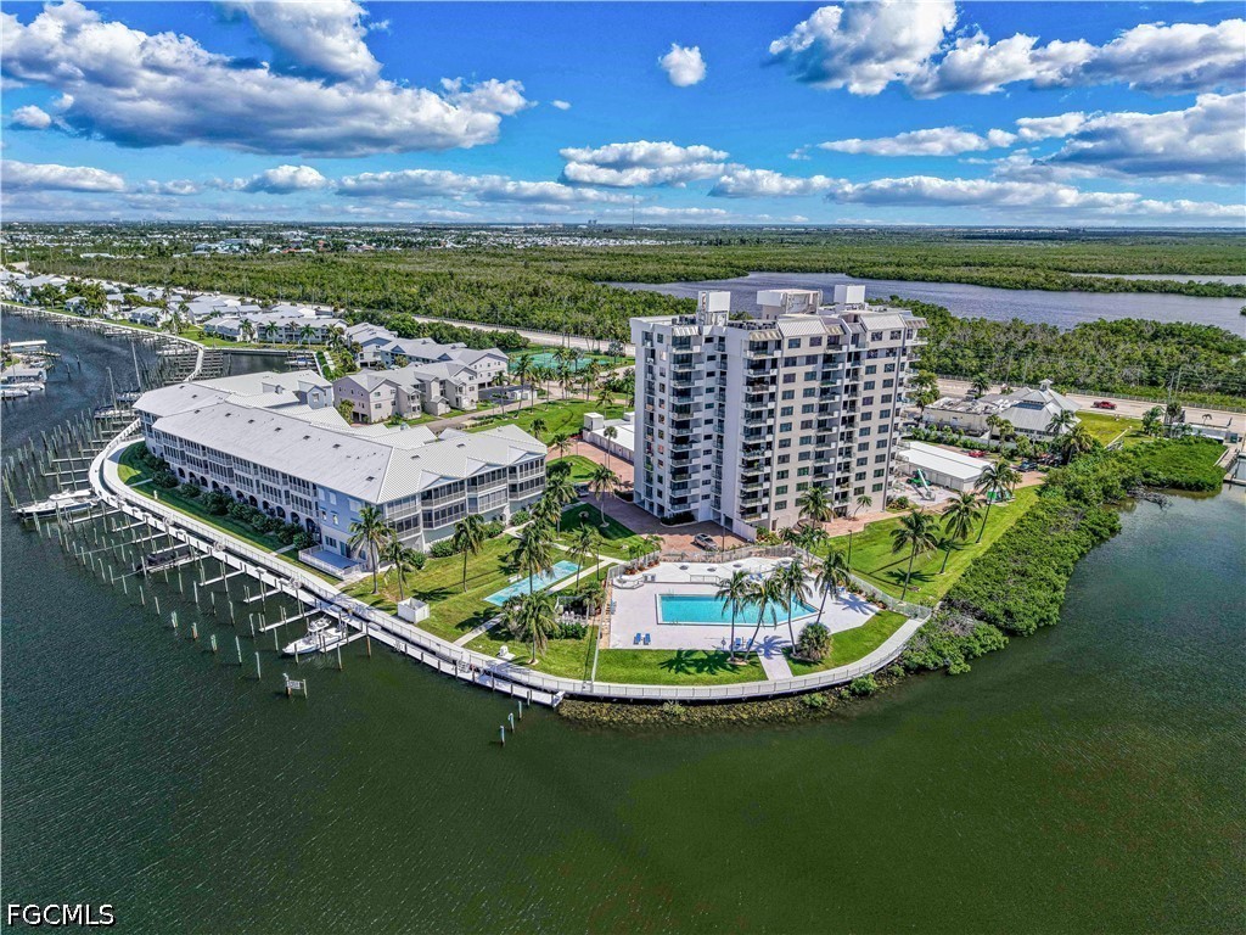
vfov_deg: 56.8
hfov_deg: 71.6
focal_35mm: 24
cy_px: 468
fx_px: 864
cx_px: 623
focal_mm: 8.67
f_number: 1.8
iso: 190
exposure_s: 1/3200
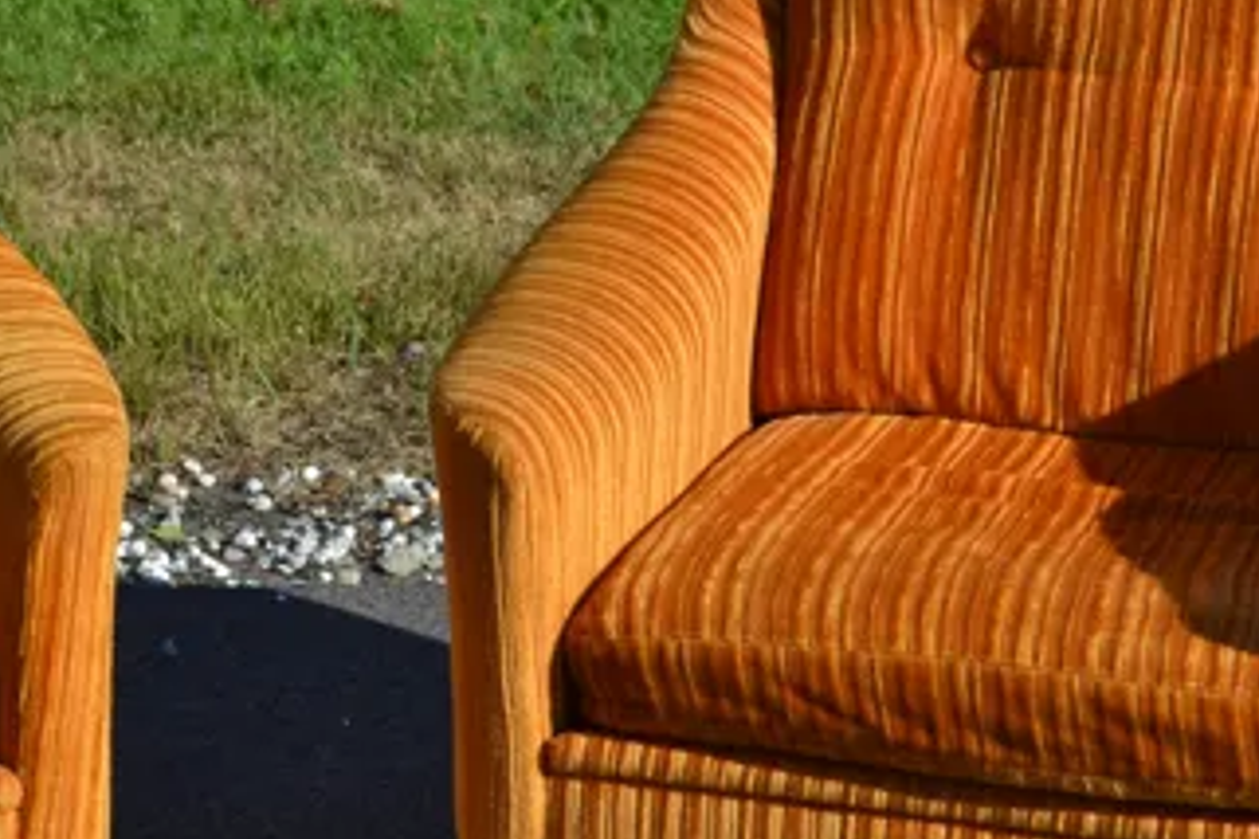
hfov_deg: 16.2
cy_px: 447
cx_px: 318
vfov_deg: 10.9
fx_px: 4406
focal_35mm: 126
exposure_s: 1/250
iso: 100
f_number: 8
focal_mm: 30
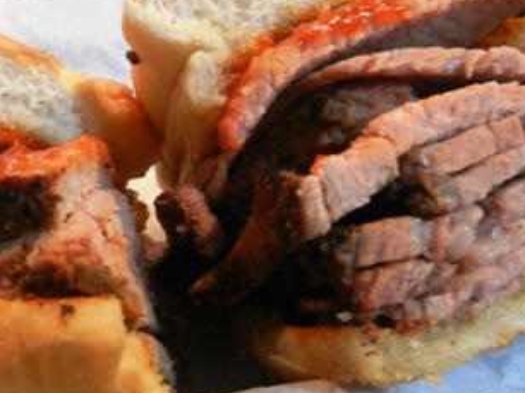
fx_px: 773
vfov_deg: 28.5
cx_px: 115
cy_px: 187
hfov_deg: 36.4
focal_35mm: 51
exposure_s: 1/3.8
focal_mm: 5.4
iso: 400
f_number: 3.5
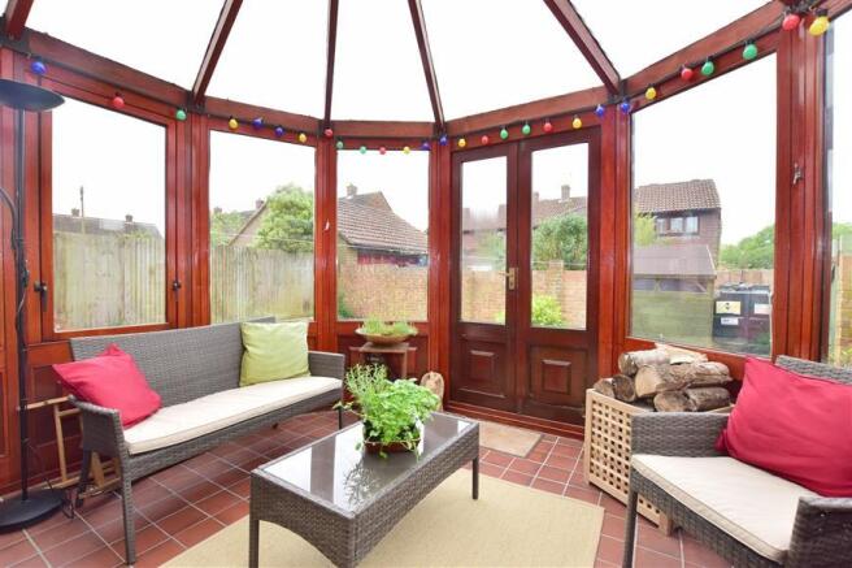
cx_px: 426
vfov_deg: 77.3
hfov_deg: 100.4
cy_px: 284
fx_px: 355
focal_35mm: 15
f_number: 8
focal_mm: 10
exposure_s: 1/200
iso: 400
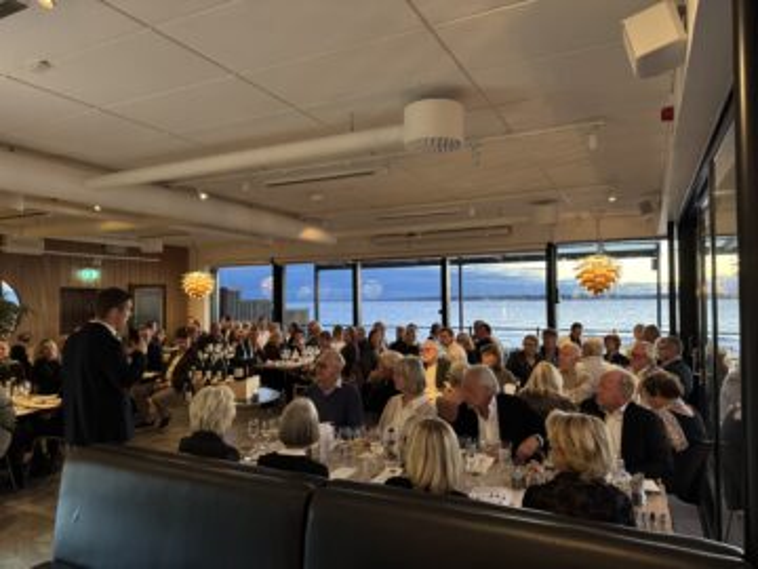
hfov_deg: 71.6
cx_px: 379
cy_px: 284
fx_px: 526
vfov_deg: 56.8
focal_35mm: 24
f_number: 1.78
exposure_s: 1/33
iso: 800
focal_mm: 6.76
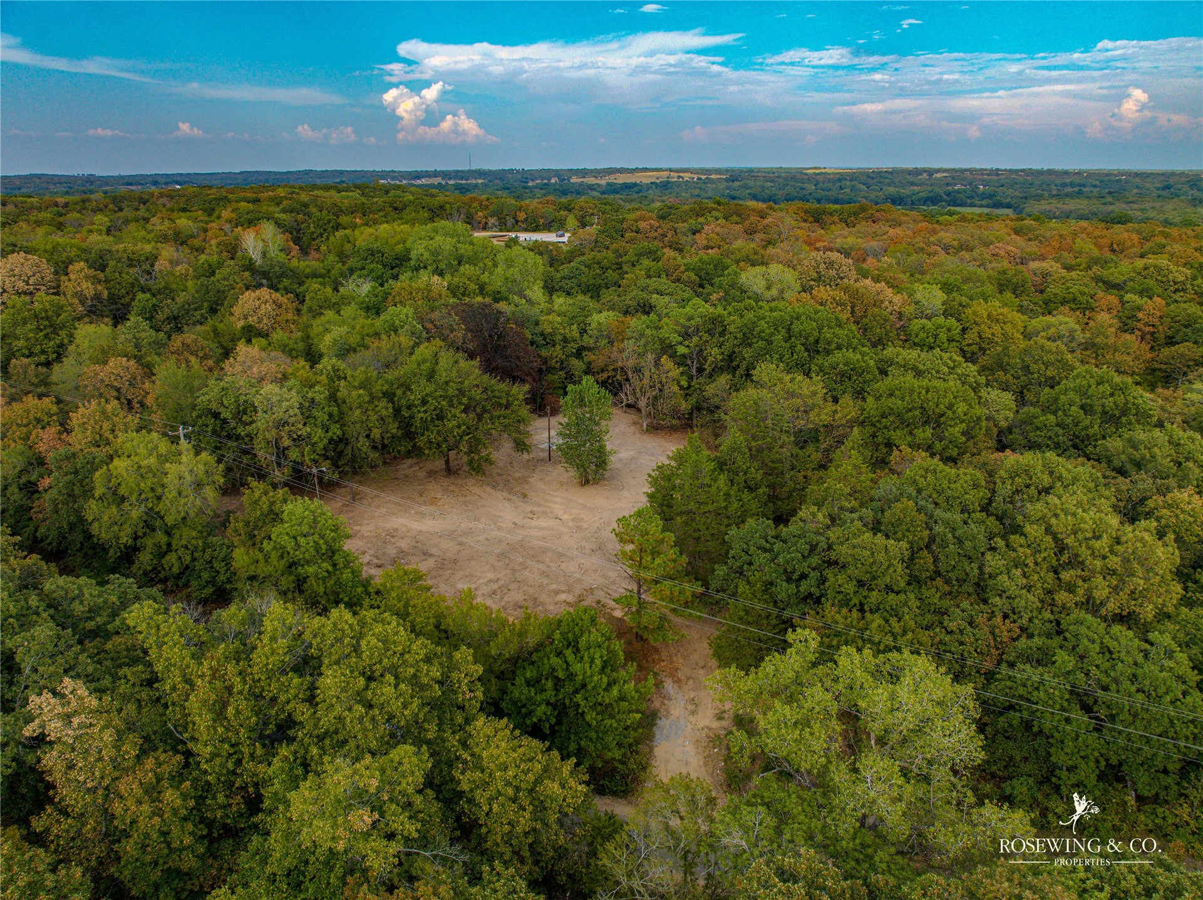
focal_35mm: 24
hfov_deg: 71.6
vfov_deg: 56.8
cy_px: 450
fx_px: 833
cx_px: 602
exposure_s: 1/1250
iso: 160
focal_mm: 12.29
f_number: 2.8
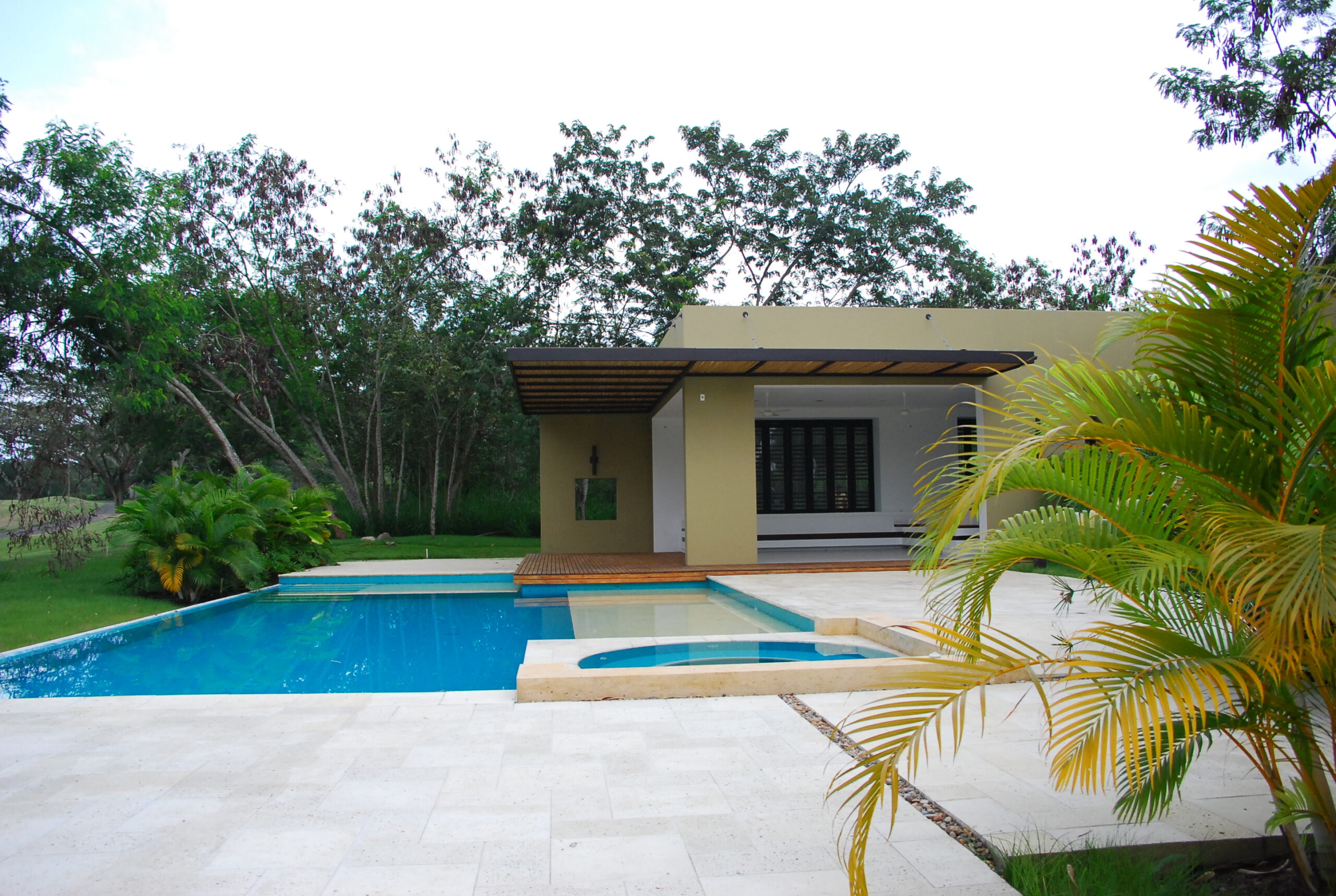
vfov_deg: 48.1
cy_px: 448
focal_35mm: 27
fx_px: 1004
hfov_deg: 67.3
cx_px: 668
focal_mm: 18
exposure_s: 1/640
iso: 500
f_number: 8
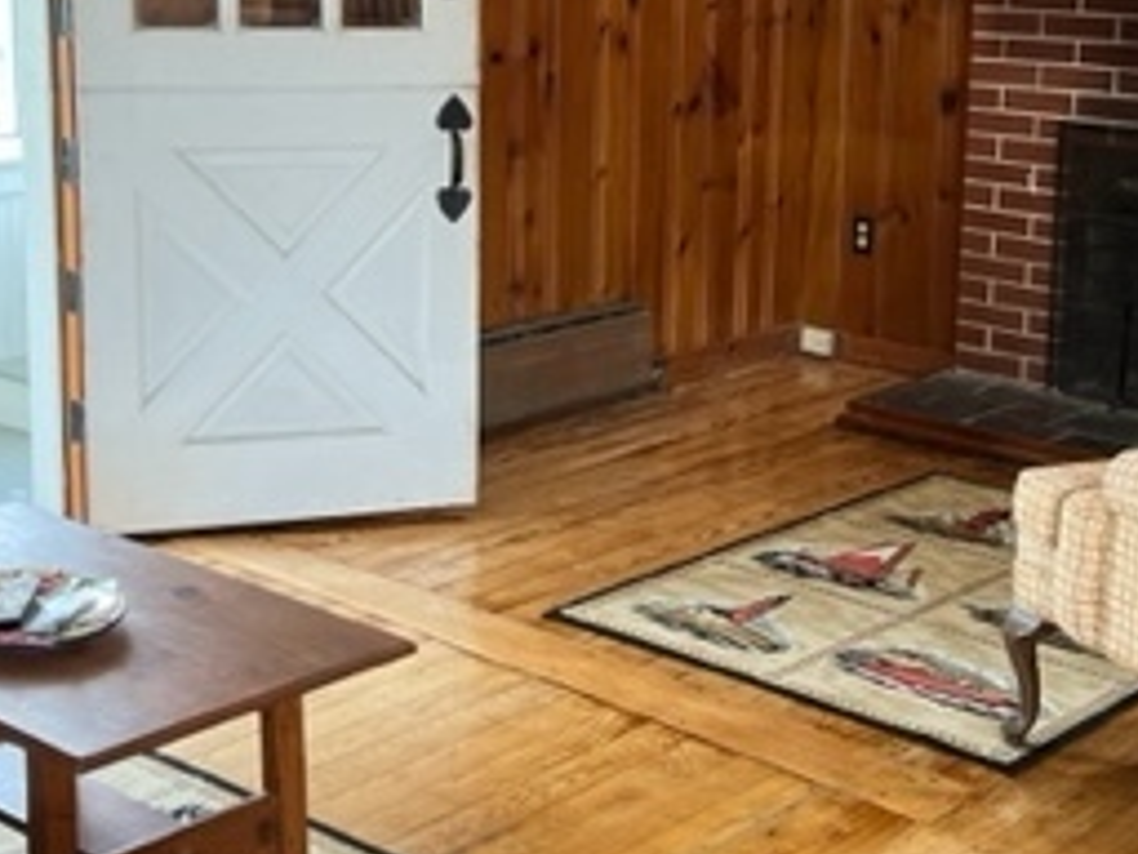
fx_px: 2137
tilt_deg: -10.9
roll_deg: -0.4
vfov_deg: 22.4
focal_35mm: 65
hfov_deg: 29.8
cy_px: 245
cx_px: 596
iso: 125
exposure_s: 1/120
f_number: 1.5
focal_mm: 5.7
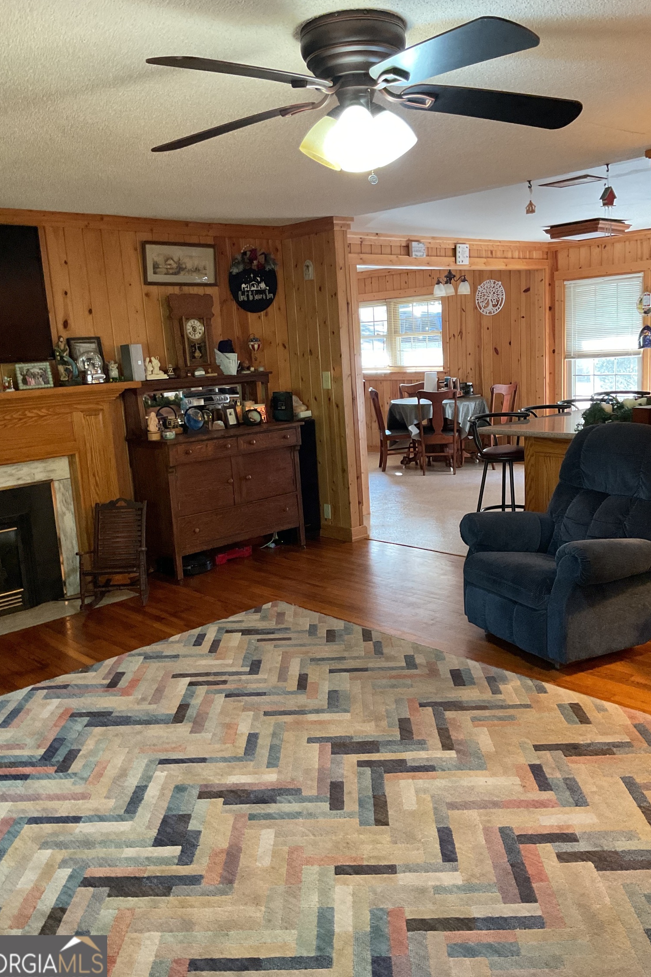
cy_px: 483
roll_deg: +2.5
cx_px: 333
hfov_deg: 42.3
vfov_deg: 60.3
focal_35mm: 31
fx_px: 841
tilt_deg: -10.0
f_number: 1.8
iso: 250
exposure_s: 1/60
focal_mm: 3
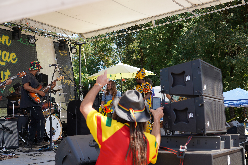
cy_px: 82
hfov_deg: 38.9
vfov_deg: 26.5
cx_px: 124
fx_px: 351
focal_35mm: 51
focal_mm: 51
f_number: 4.5
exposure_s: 1/200
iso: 100
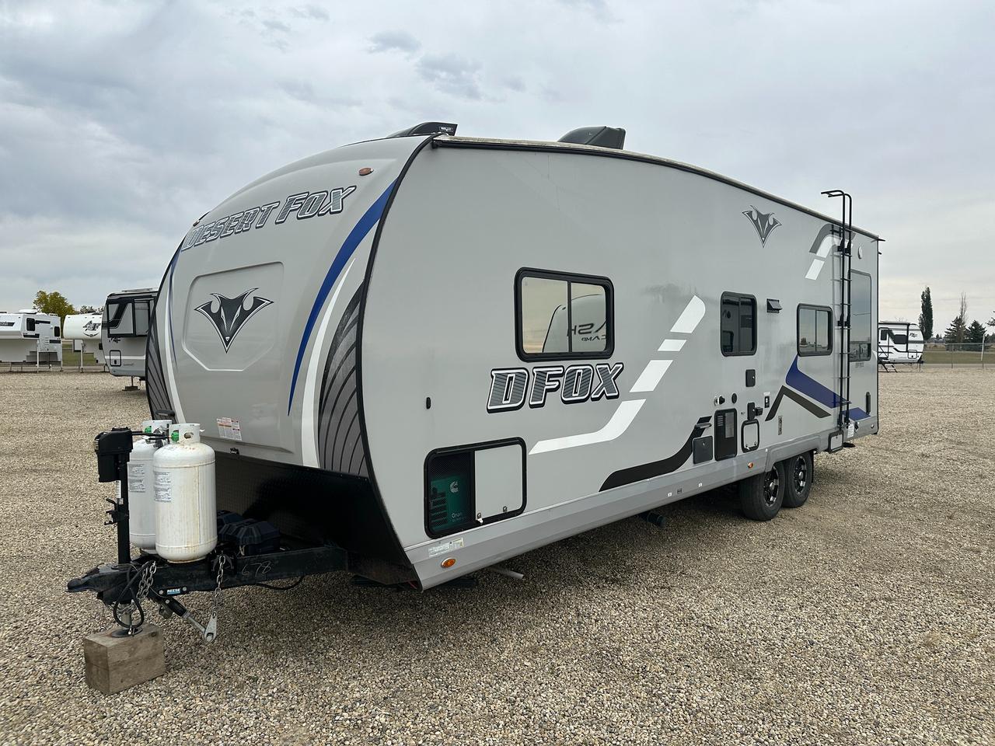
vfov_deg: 56.8
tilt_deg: -3.3
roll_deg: -1.1
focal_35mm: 24
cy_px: 373
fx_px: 690
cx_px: 498
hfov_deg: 71.6
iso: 80
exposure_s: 1/1393
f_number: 1.78
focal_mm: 6.86
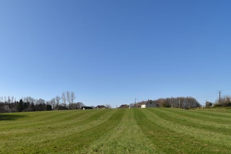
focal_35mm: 23
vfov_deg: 52.9
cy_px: 114
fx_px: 148
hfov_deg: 70.9
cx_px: 58
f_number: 10
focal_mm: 10
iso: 200
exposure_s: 1/400
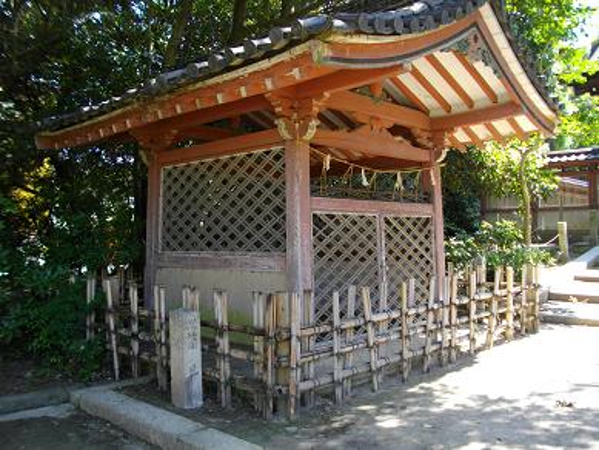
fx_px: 554
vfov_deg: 44.2
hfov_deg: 56.8
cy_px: 225
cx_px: 300
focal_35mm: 32
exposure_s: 1/125
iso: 137
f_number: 2.9
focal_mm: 5.7
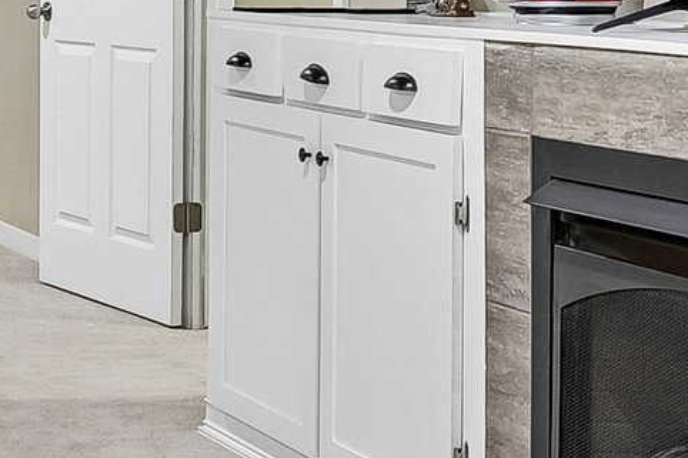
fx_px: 2140
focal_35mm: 112
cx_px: -628
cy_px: -30
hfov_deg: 15.2
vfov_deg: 12.0
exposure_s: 1/8
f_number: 8
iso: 400
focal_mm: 18
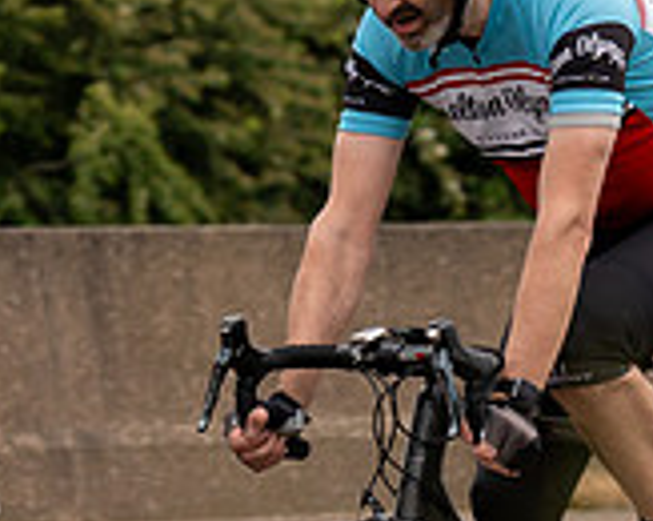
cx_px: 476
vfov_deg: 3.8
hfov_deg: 4.7
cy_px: 224
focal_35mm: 409
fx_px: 7895
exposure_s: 1/1000
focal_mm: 70
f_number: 3.5
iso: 200
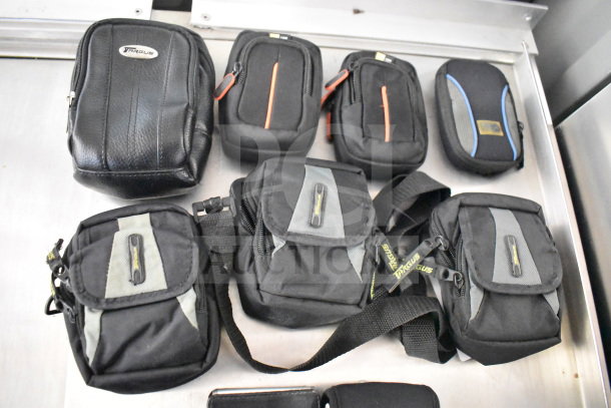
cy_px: 204
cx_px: 306
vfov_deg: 48.0
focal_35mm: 27
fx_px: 458
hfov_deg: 67.4
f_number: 3.5
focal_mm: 18
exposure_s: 1/30
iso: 20000
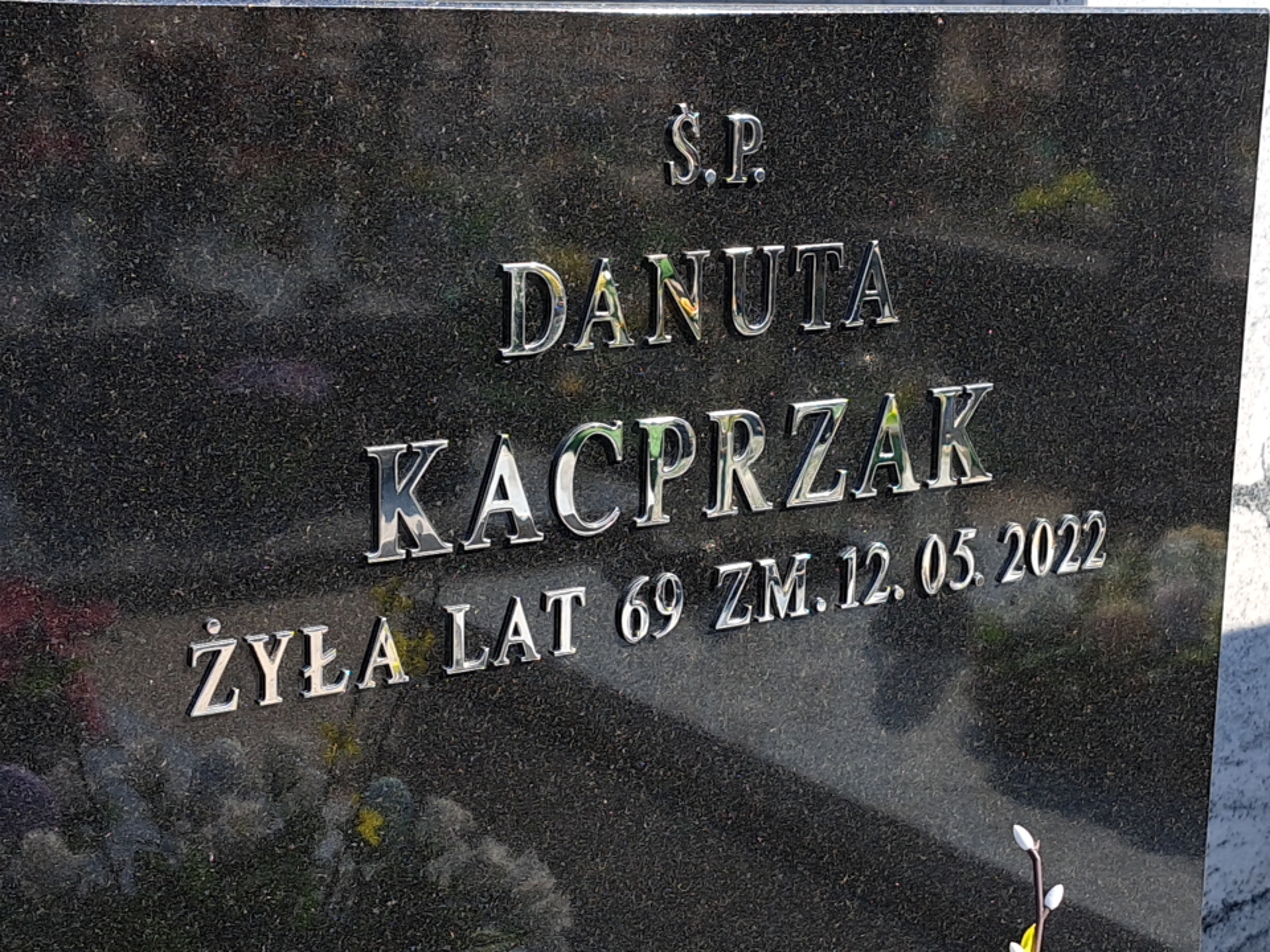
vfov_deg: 56.8
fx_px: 881
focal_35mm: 24
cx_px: 635
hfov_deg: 71.6
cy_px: 476
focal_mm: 5.23
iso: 50
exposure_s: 1/483
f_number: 1.8
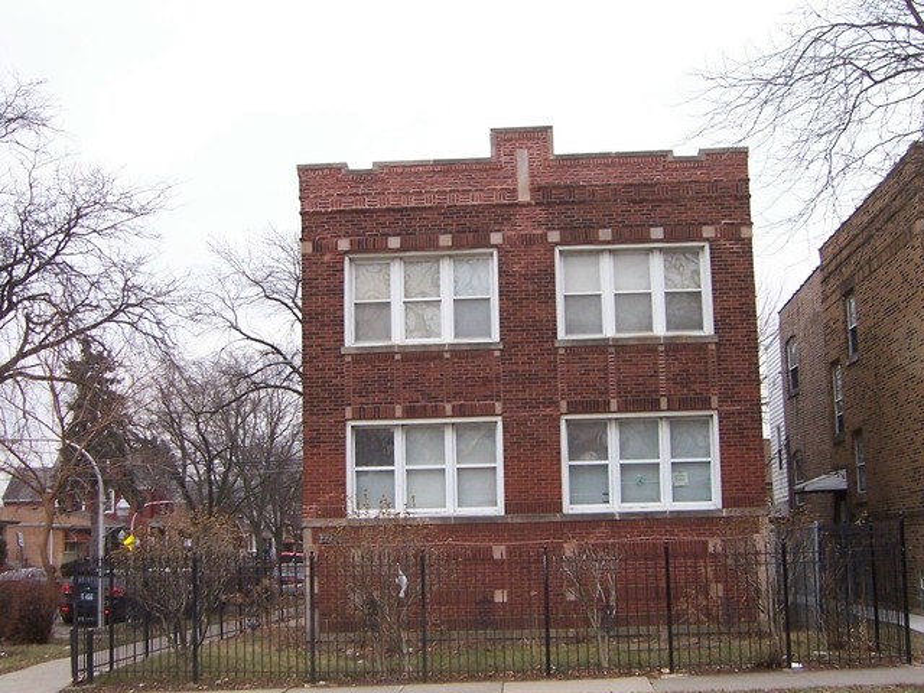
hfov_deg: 51.4
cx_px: 462
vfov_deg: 39.7
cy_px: 346
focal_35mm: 36
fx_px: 961
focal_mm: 6
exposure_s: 1/90
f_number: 3
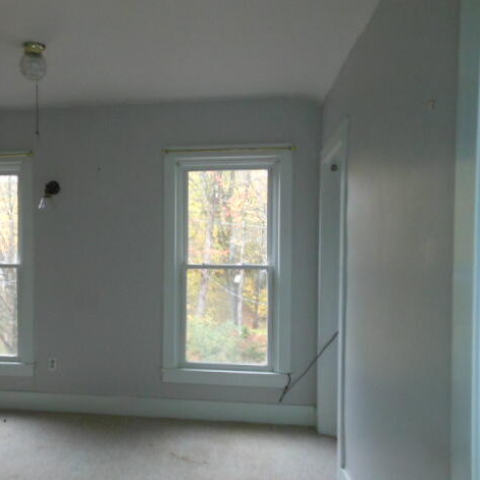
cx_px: 161
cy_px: 237
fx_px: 471
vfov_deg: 54.0
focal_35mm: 30
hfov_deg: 53.0
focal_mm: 4.5
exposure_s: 1/30
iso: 400
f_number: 3.2
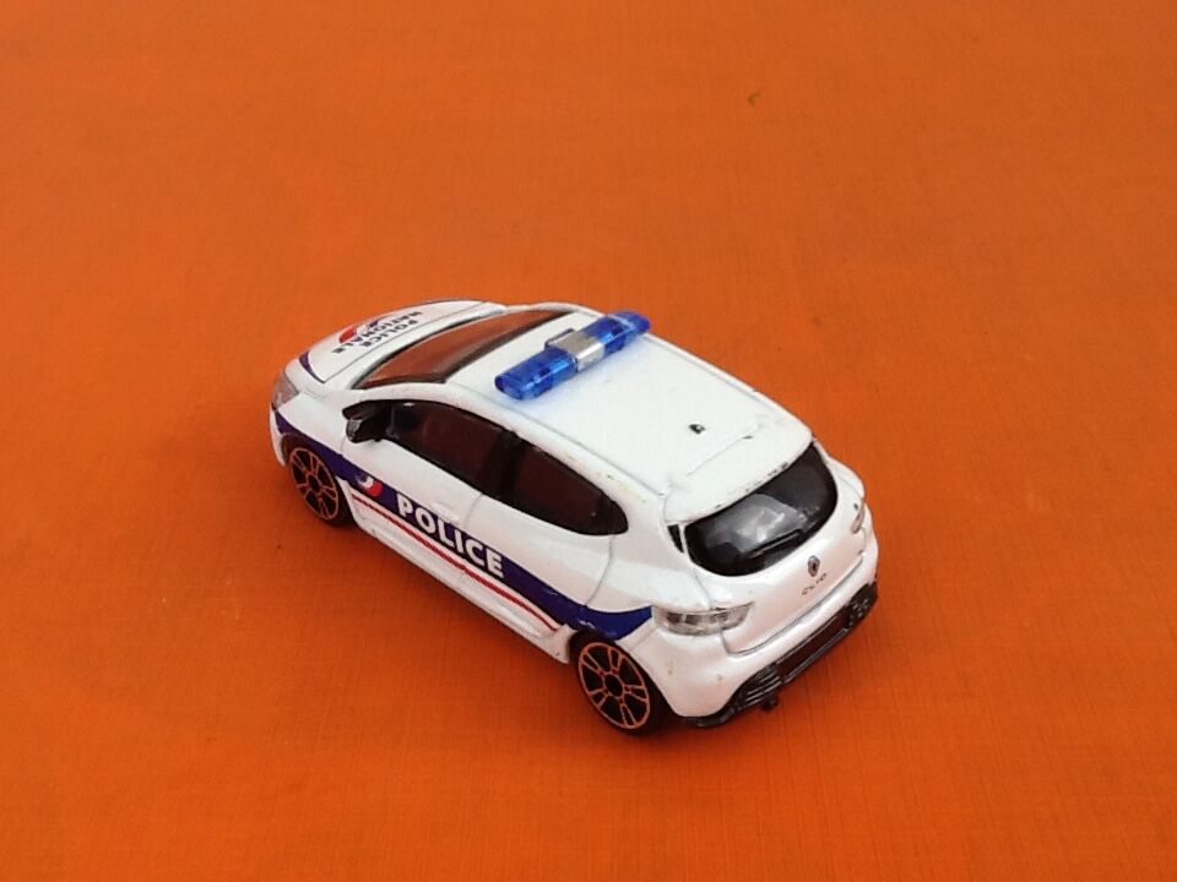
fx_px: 1496
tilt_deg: -37.4
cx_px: 588
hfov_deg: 42.9
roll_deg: +1.0
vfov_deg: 32.9
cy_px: 441
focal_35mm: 44
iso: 40
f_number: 2.4
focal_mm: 2.03
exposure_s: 1/294
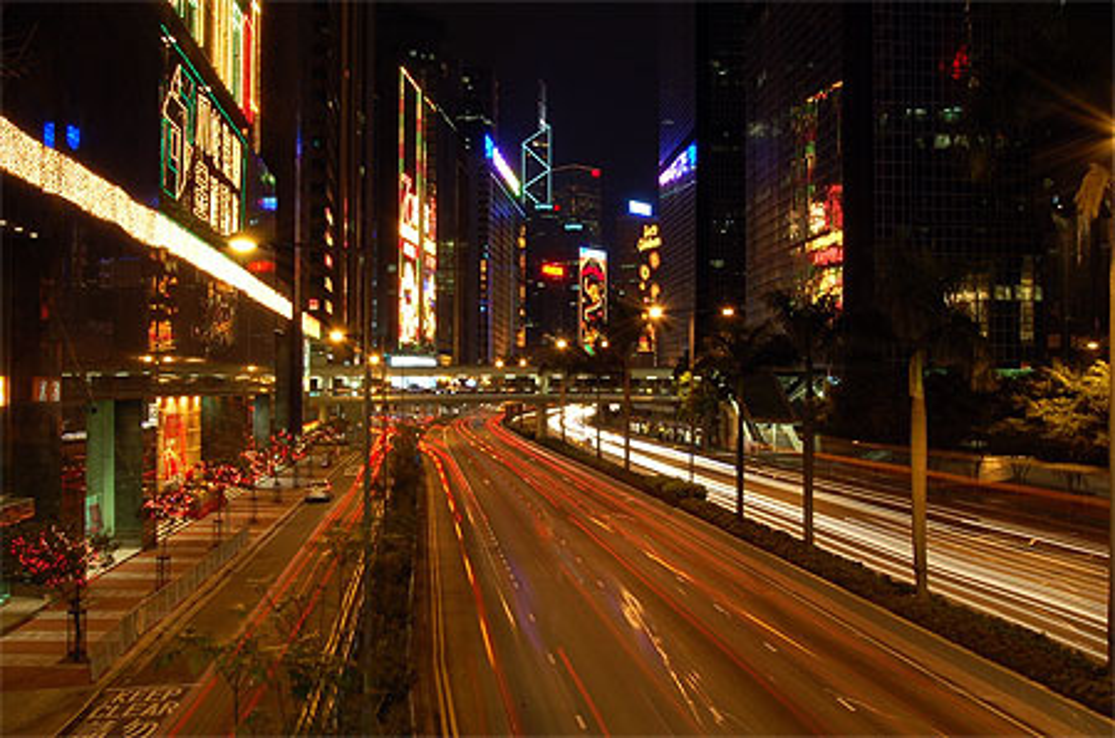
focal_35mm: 36
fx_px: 1113
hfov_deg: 53.2
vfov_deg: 36.7
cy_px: 369
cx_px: 558
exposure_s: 10
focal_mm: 24
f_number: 25
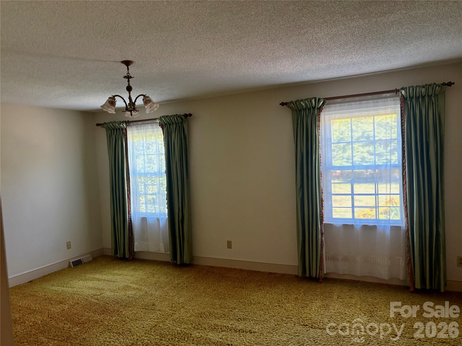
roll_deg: +3.3
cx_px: 231
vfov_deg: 53.1
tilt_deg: -3.0
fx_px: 347
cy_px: 173
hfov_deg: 67.3
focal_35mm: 26
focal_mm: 5.96
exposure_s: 1/60
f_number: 1.6
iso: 160
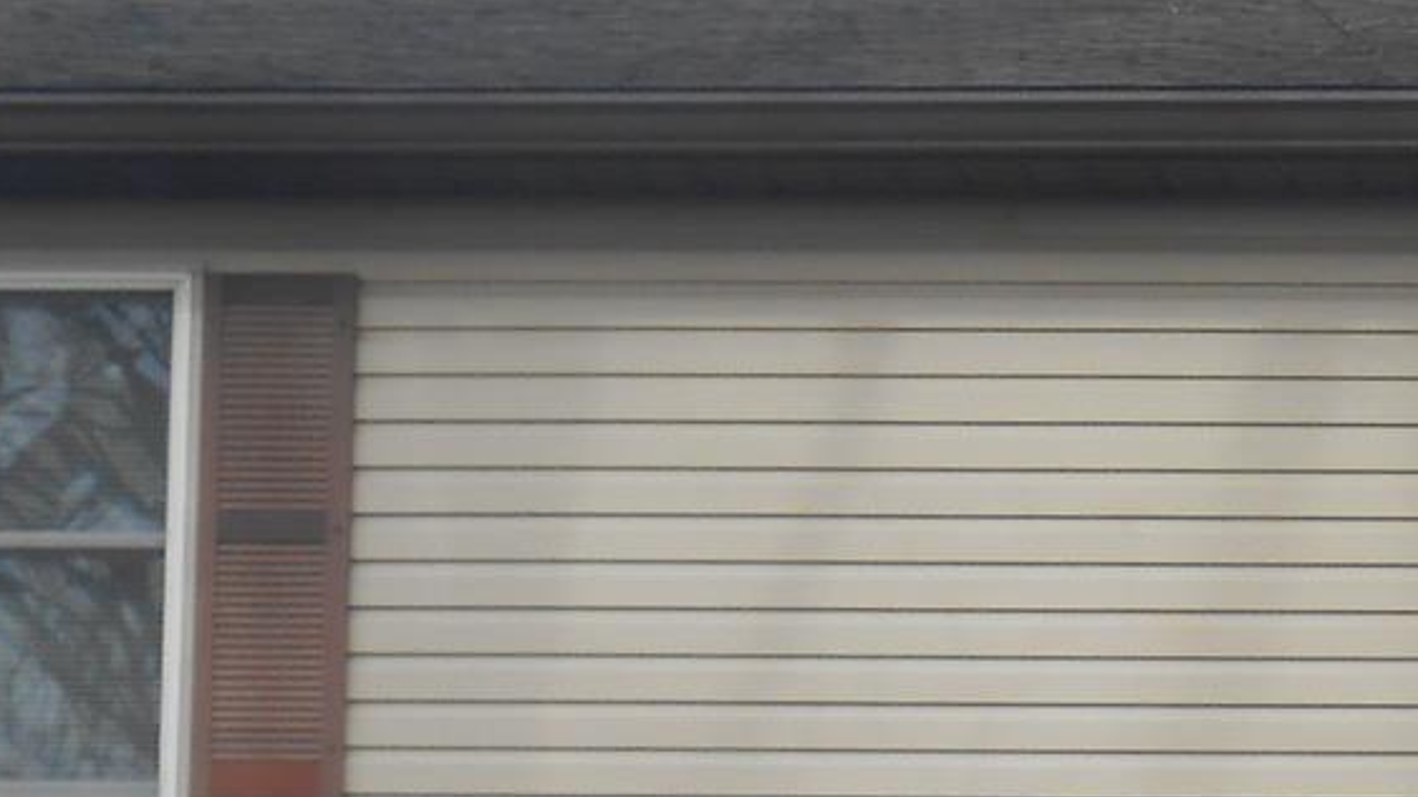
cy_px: 1571
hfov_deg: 13.4
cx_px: 2109
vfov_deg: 7.7
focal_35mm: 151
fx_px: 5677
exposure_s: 1/400
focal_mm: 6.8
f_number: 4.2
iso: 80
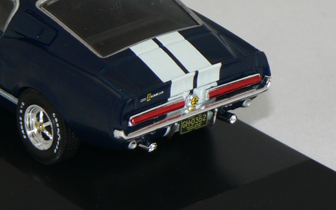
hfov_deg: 7.8
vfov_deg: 4.9
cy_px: 42
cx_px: 68
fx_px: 2445
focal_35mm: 267
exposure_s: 1/60
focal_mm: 17.3
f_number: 3.2
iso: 80
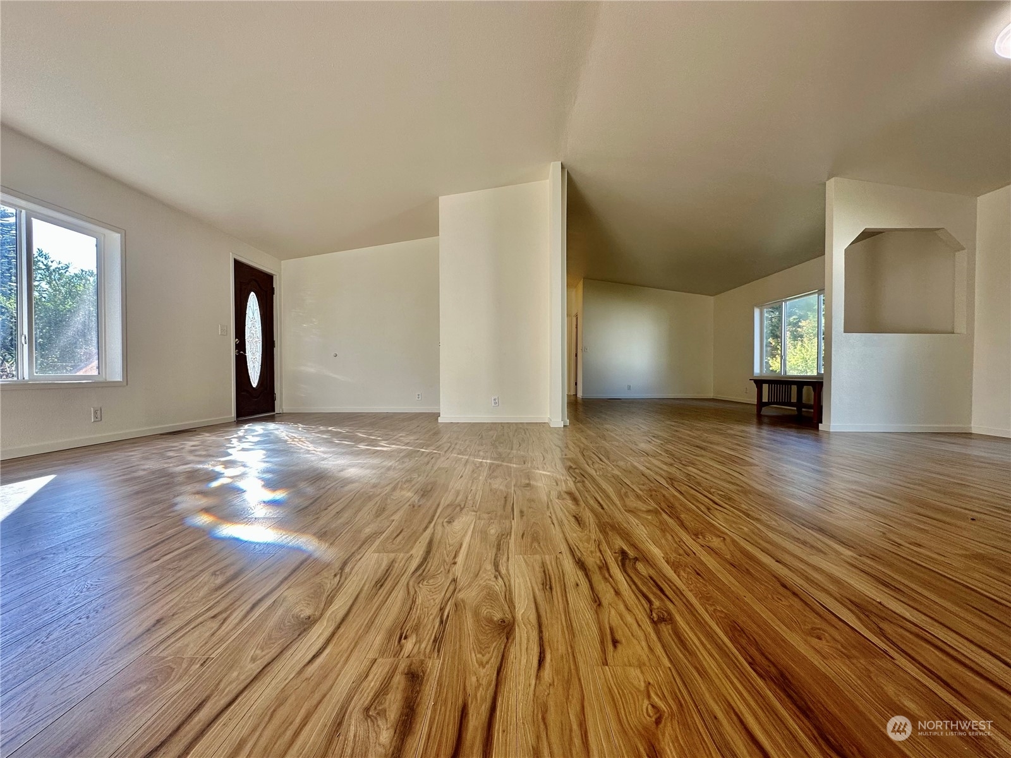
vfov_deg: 85.7
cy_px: 379
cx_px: 506
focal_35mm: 14
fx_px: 409
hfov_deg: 102.1
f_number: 2.2
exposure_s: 1/99
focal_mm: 2.22
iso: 50
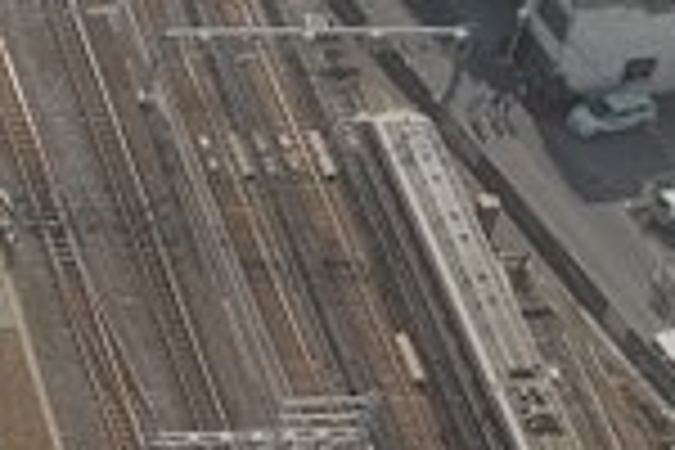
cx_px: -1138
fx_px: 4593
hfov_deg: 7.6
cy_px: -54
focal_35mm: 245
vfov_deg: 5.6
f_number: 9
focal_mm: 24
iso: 200
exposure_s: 1/320
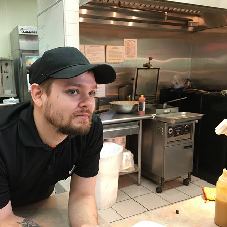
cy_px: 116
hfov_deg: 47.1
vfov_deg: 47.2
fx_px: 260
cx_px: 102
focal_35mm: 35
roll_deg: +0.2
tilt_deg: -8.9
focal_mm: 4.15
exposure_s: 1/30
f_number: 2.2
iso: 64
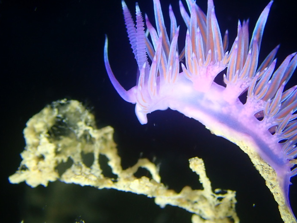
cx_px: 162
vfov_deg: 10.2
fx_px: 1244
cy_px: 89
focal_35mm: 145
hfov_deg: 13.6
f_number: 6.3
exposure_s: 1/250
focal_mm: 18
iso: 200
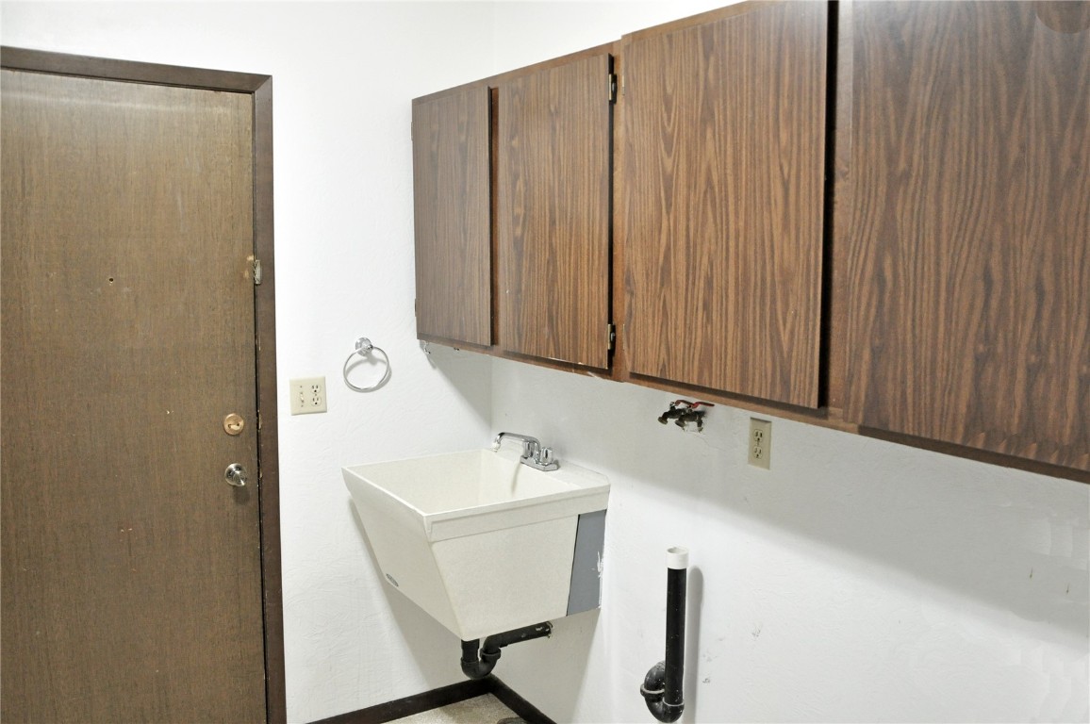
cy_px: 362
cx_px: 545
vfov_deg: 41.6
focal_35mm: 32
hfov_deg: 59.5
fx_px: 953
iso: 1600
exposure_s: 1/60
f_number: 4
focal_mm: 21
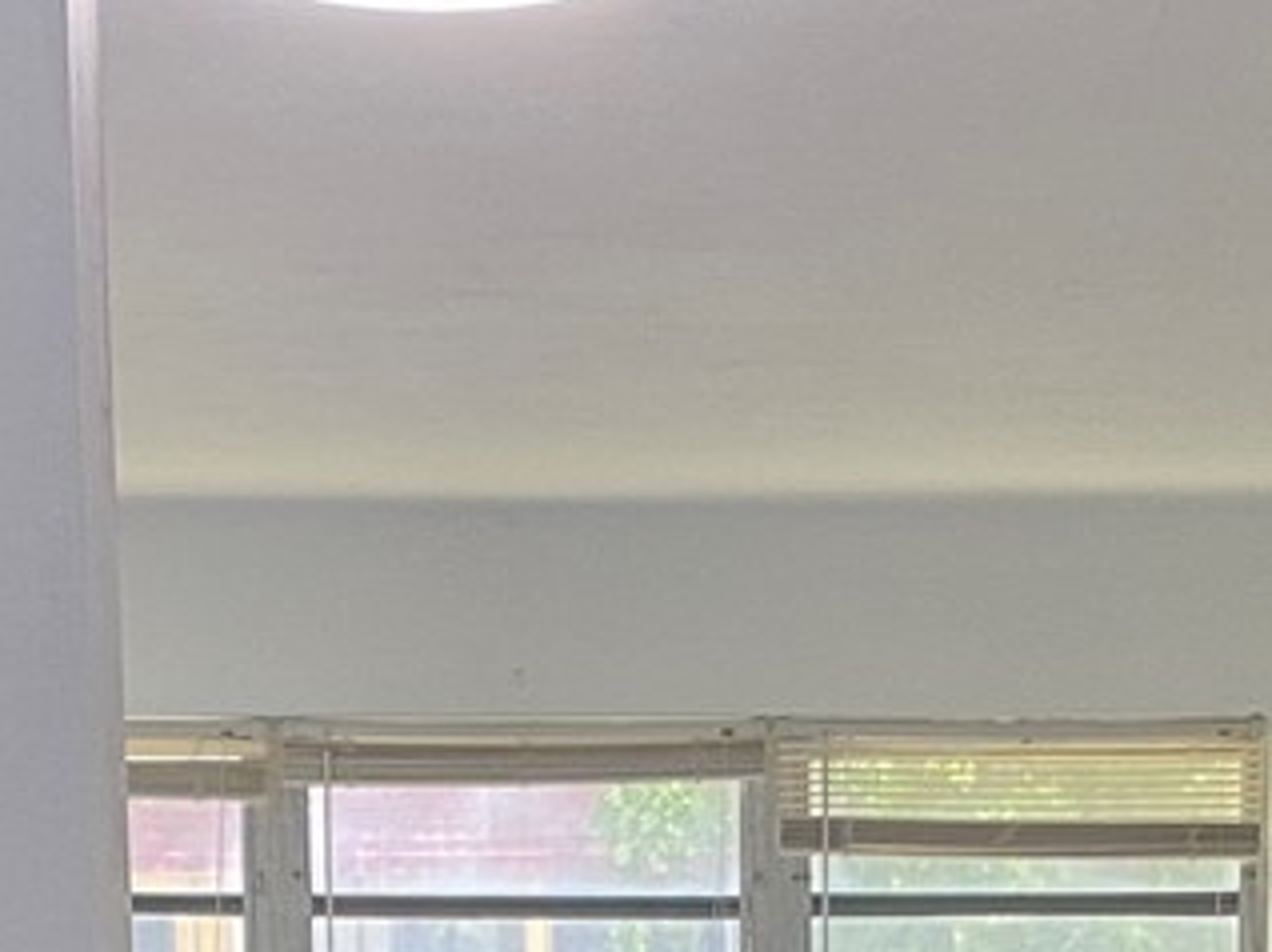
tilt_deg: -11.3
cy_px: 1912
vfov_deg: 10.4
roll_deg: +0.6
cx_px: 892
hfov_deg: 15.0
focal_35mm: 131
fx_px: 4810
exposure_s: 1/60
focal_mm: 4.25
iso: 80
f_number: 1.8
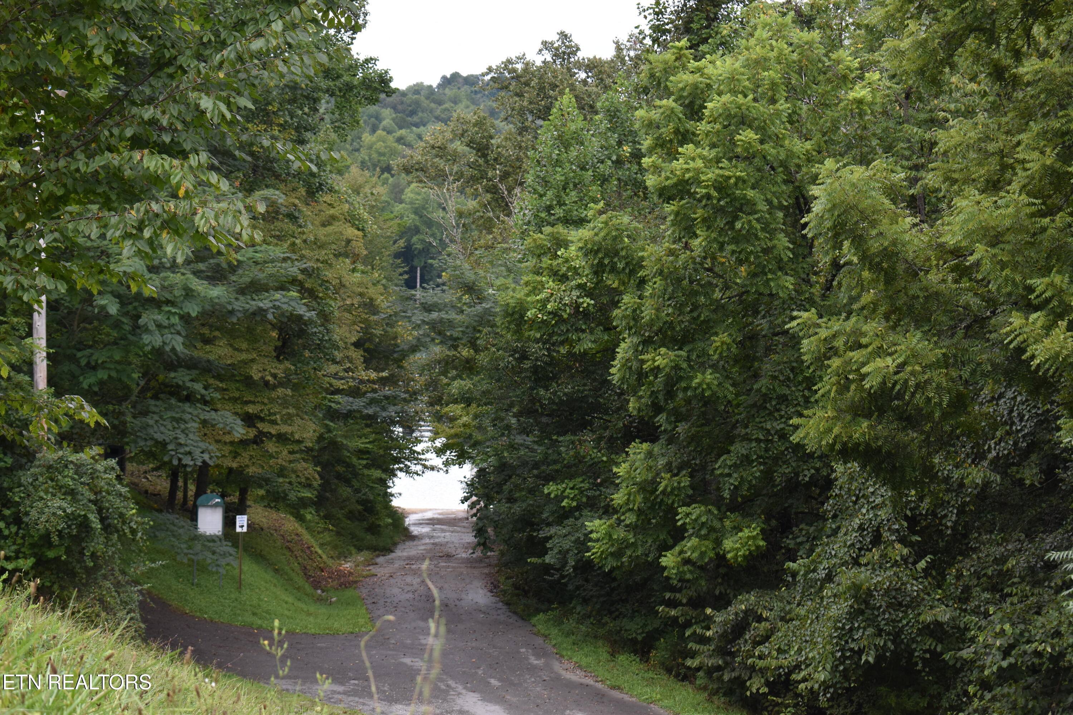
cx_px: 536
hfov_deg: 24.6
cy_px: 358
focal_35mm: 82
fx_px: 2459
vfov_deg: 16.6
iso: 280
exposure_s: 1/250
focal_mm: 55
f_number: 5.6
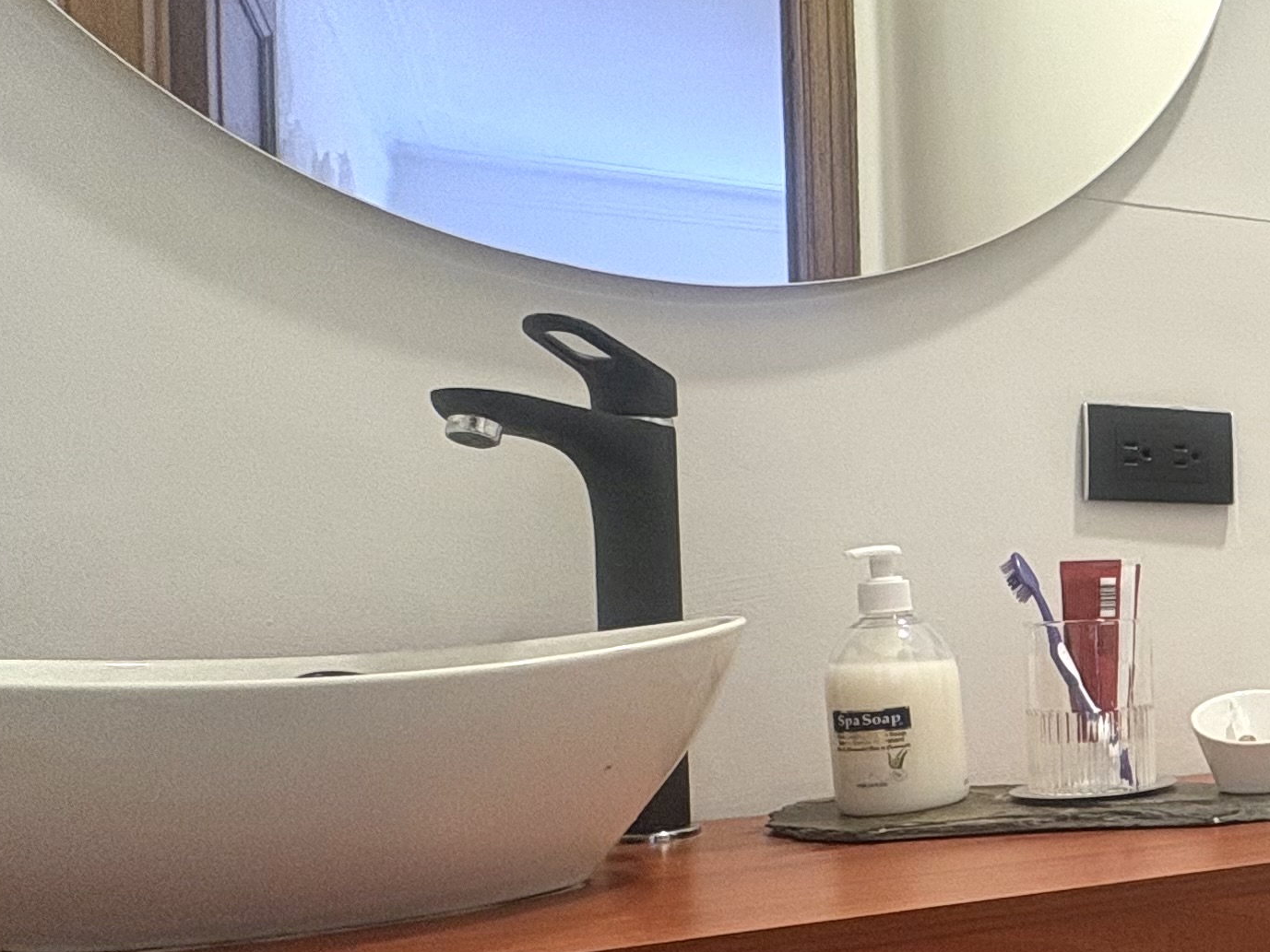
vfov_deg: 34.9
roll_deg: +1.8
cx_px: 1567
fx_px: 1504
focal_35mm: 41
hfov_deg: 35.0
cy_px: 603
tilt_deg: -1.3
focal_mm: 2.22
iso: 125
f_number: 2.2
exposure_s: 1/60
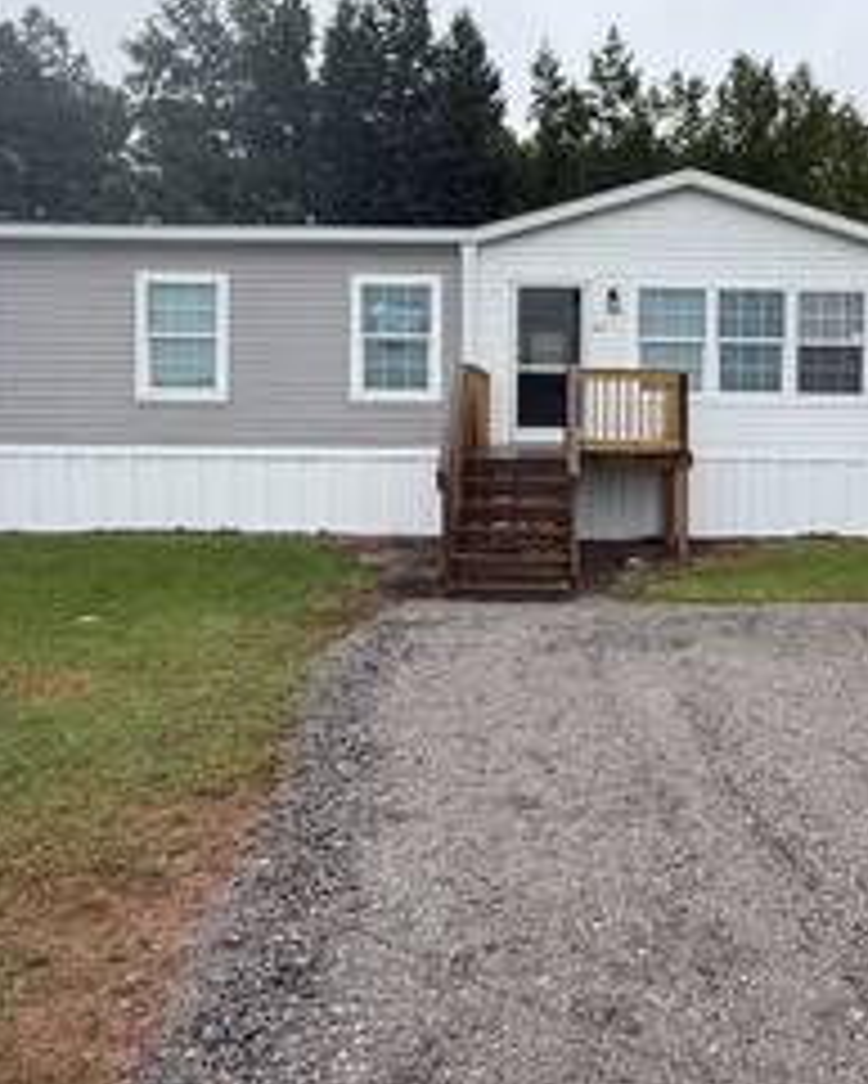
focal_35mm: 29
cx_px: 594
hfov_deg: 49.0
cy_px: 445
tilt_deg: -2.1
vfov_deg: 60.0
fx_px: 931
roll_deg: -0.2
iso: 50
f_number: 2.2
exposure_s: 1/502
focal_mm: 2.22
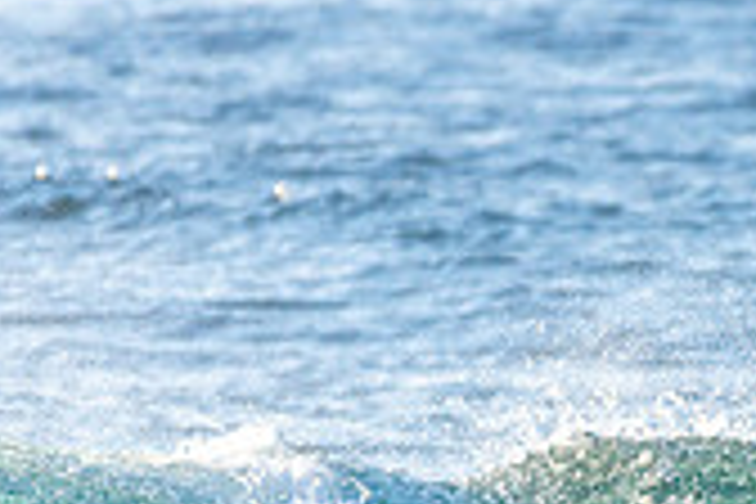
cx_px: 868
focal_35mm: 2595
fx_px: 54491
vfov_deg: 0.5
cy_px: 835
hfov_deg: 0.8
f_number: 5.6
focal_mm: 500
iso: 400
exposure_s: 1/1250
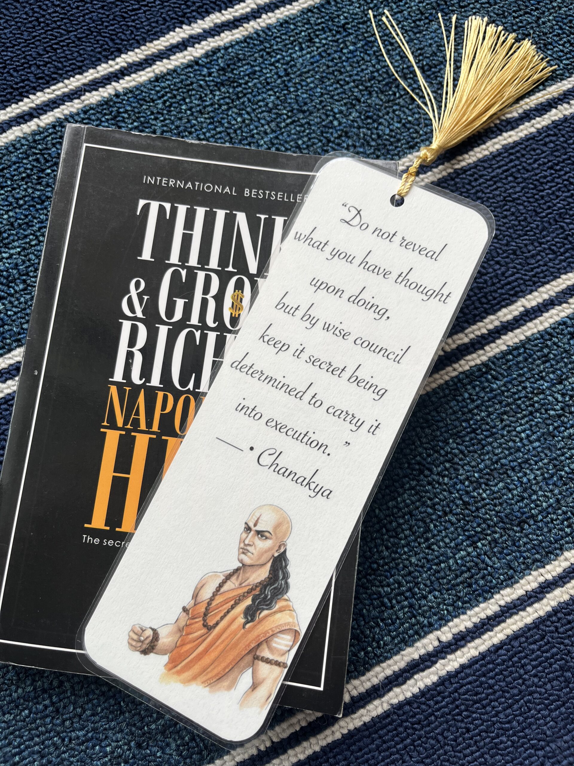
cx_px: 287
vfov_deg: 67.3
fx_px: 575
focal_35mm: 26
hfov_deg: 53.1
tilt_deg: -81.1
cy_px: 383
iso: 32
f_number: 1.6
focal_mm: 5.1
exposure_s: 1/122
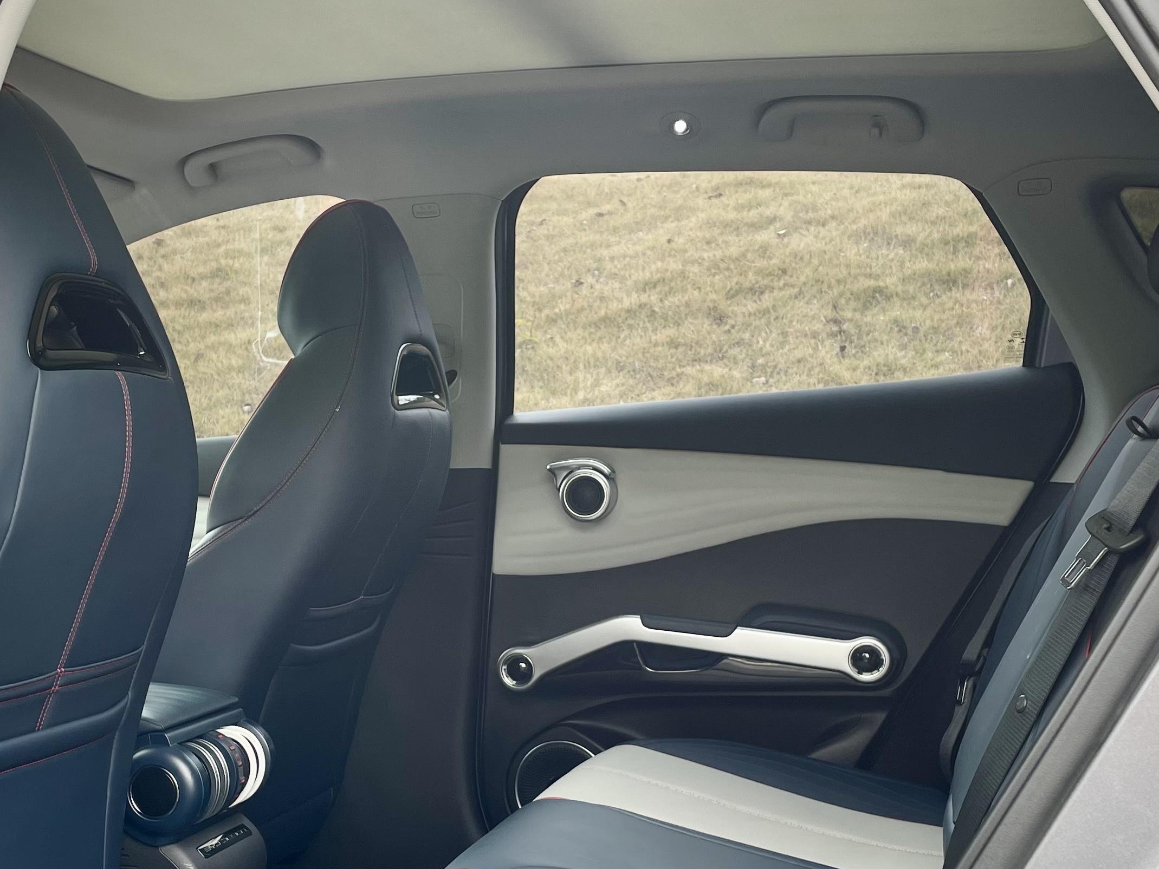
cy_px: 591
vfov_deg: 29.4
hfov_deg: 38.8
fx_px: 1641
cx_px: 485
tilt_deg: -3.9
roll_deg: +0.7
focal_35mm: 49
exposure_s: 1/139
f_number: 1.6
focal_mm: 4.2
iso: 32
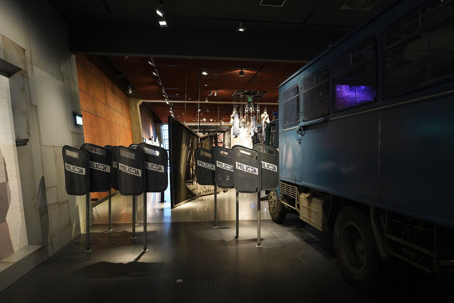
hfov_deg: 73.7
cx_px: 227
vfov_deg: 53.1
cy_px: 152
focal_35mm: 24
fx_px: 303
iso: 3200
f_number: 3.2
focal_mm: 24
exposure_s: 1/80
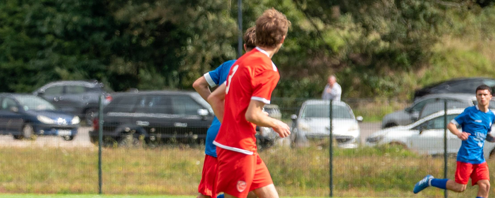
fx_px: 5630
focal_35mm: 457
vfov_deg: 2.0
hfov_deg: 5.0
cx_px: -29
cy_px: 85
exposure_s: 1/4000
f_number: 2.8
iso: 200
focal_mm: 150
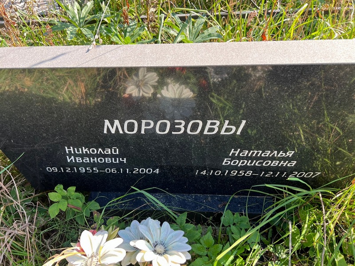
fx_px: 267
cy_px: 133
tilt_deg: -47.3
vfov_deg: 53.1
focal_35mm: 26
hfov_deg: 67.3
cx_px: 178
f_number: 1.5
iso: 50
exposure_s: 1/295
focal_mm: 5.7
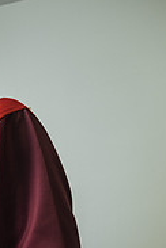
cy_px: 249
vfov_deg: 31.3
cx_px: -29
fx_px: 408
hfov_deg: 21.5
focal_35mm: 59
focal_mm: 16
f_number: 3.2
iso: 400
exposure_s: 1/125
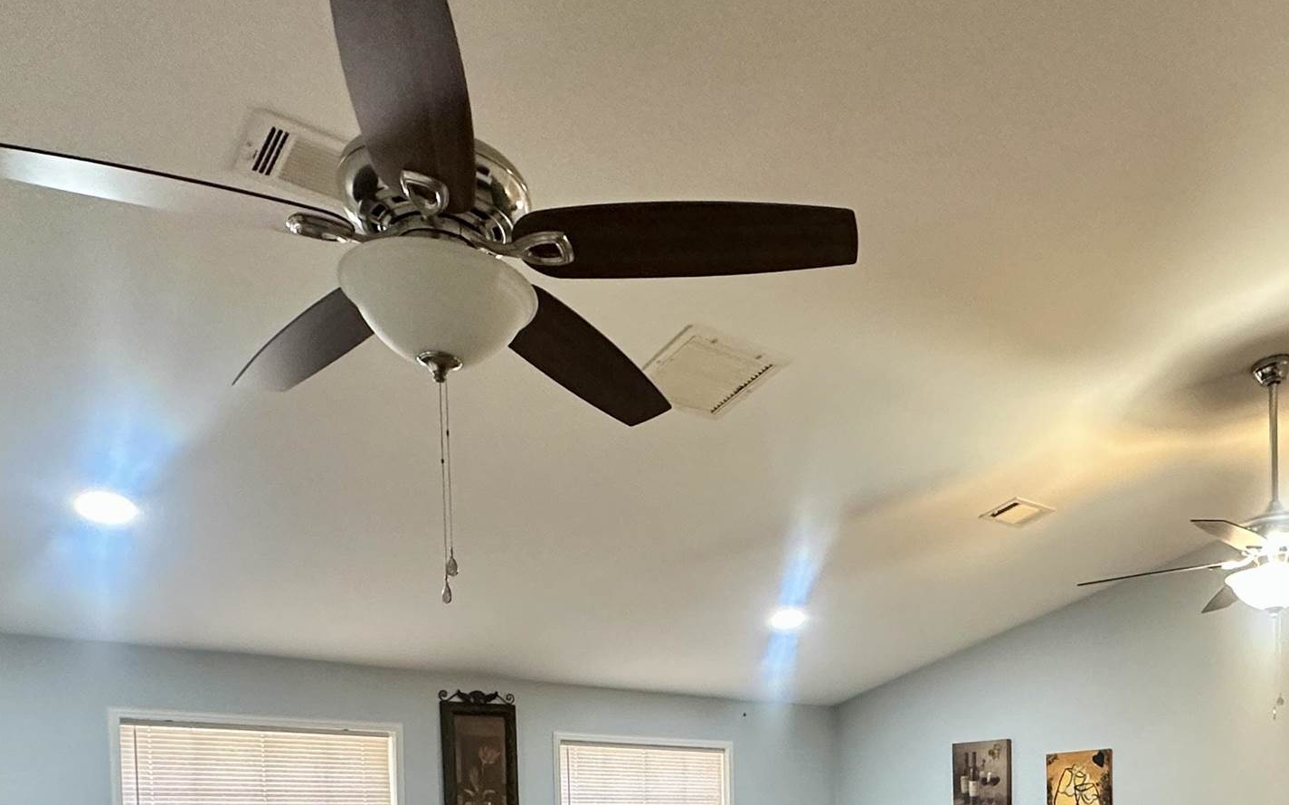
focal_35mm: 32
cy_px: 886
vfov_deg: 34.1
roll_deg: +0.7
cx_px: 790
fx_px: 1124
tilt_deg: -2.4
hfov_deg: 59.0
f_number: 2.2
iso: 250
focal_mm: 2.22
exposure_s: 1/60
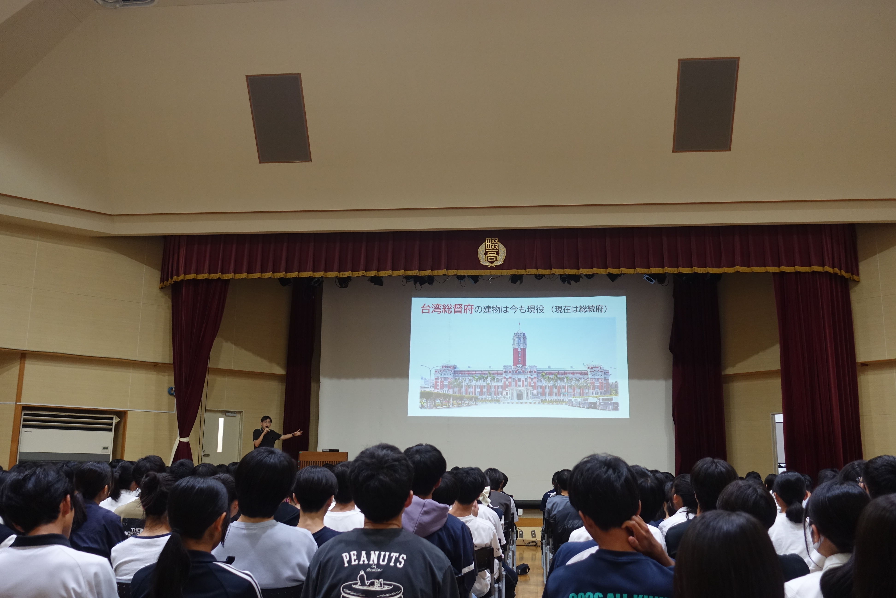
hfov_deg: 55.8
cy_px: 299
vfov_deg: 38.9
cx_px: 448
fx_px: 846
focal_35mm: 34
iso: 500
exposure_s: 1/40
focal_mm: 12.64
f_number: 2.8
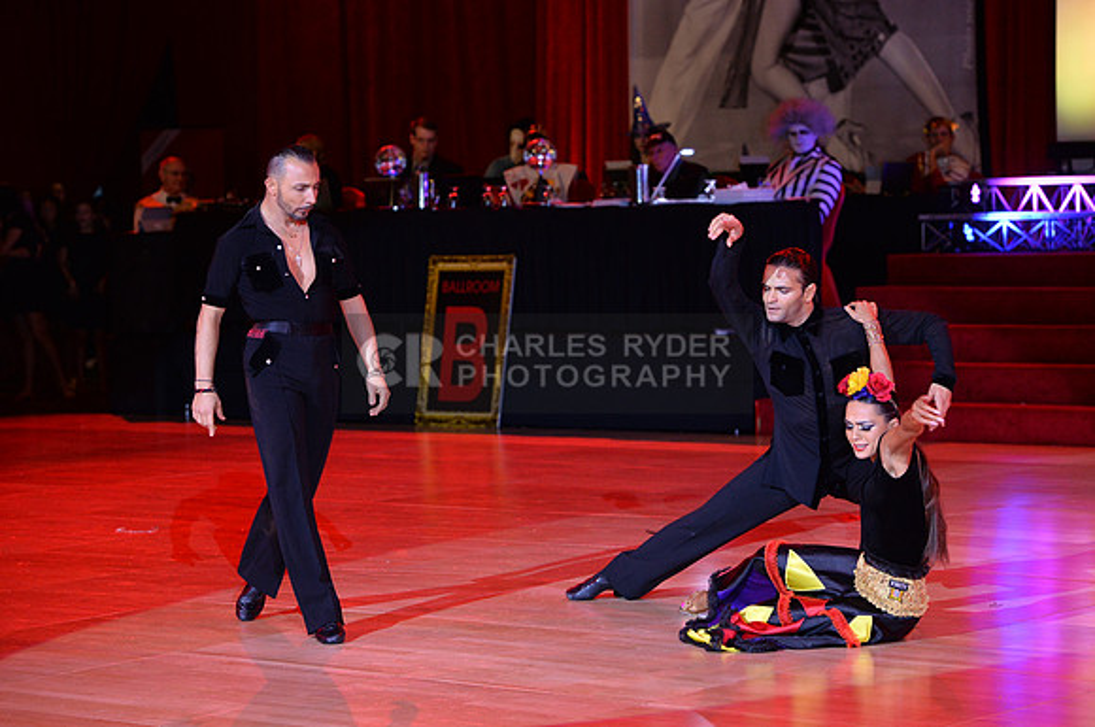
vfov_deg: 11.8
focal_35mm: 116
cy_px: 364
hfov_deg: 17.7
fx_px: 3523
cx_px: 548
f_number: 4.5
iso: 2000
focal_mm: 116
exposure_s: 1/250
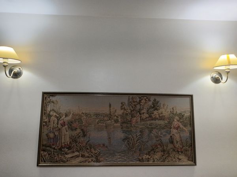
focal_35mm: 35
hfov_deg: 52.6
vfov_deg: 40.7
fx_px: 240
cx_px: 118
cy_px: 88
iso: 250
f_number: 2.4
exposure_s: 1/34.5
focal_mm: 3.94
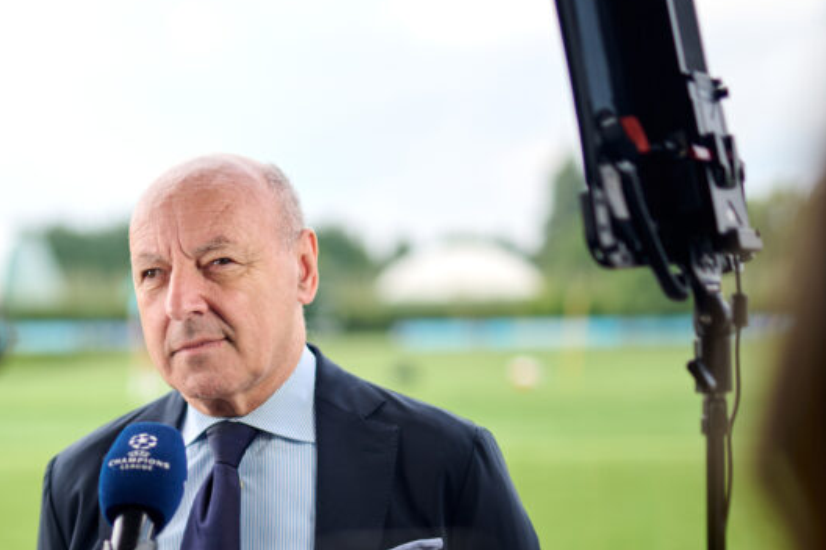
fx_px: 2225
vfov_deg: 14.0
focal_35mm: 97
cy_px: 510
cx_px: 172
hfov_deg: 20.8
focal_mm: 50
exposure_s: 1/800
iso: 64
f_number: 1.4
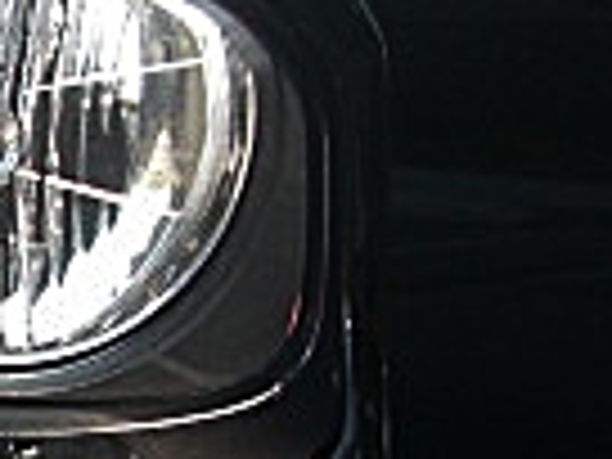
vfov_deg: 8.6
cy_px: 639
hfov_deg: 10.4
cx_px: -738
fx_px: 2988
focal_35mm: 169
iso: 100
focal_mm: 6.3
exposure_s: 1/80
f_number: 2.8
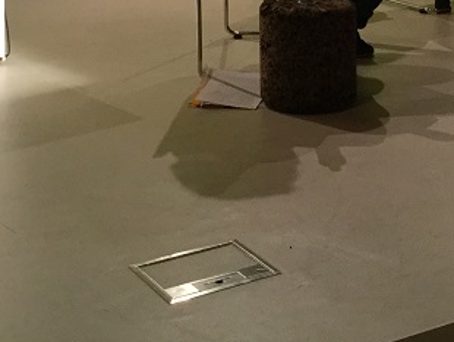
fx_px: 1181
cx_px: 250
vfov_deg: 15.4
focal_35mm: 90
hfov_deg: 21.7
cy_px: -143
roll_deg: -0.1
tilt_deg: -6.3
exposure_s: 1/33
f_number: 2.4
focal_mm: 3.3
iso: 160
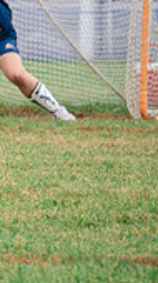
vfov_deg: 3.1
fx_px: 5232
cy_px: 34
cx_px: -314
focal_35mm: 699
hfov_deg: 1.7
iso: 400
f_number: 4.5
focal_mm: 195
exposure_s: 1/1250
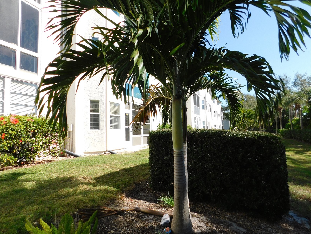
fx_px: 207
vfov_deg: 58.9
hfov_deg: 73.9
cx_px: 156
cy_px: 117
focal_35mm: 23
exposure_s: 1/1000
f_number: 3
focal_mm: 4
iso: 125
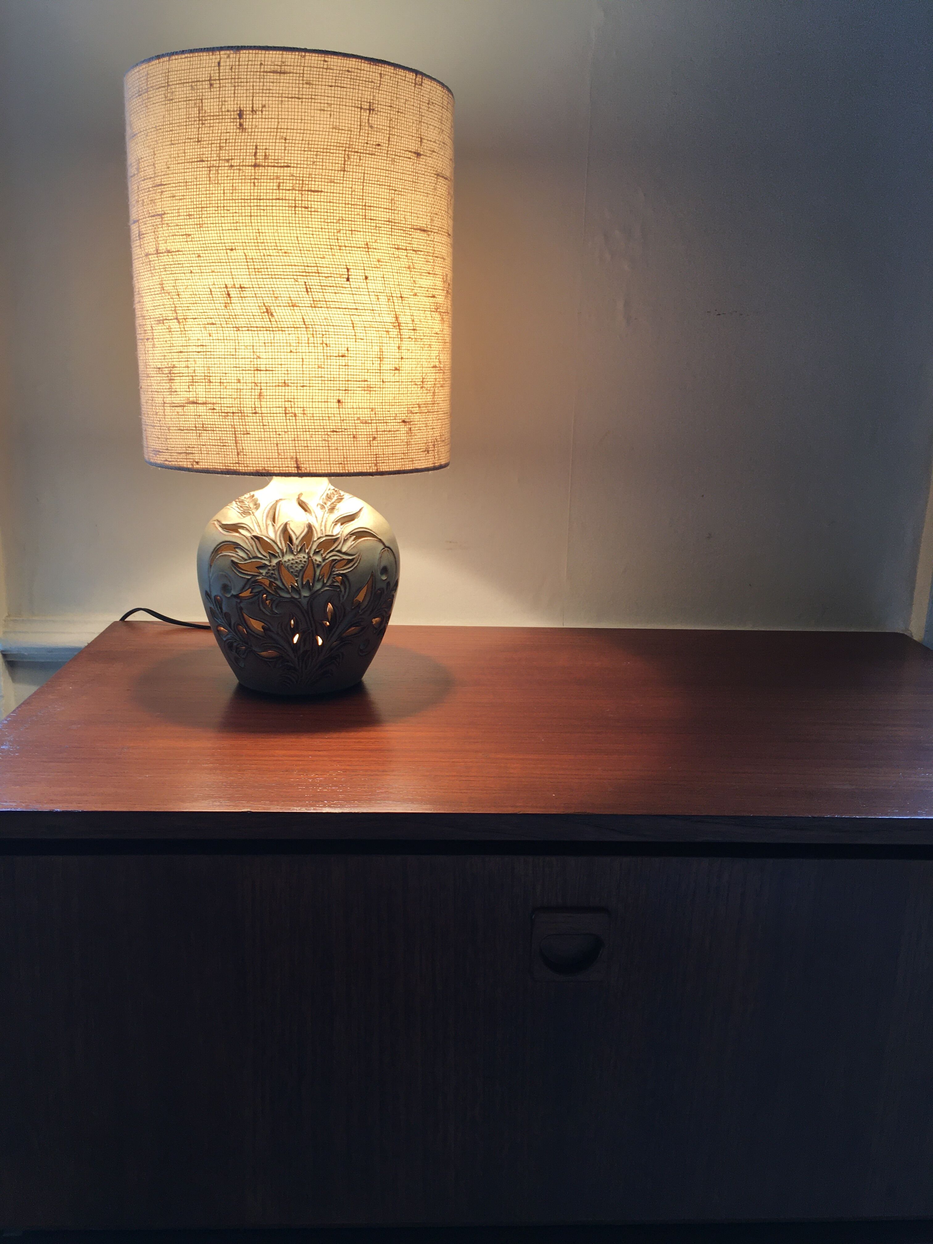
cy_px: 622
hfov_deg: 48.2
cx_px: 466
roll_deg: -1.1
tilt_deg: -13.6
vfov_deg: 61.7
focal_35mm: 29
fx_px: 1042
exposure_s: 1/50
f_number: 2.2
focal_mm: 4.15
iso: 32
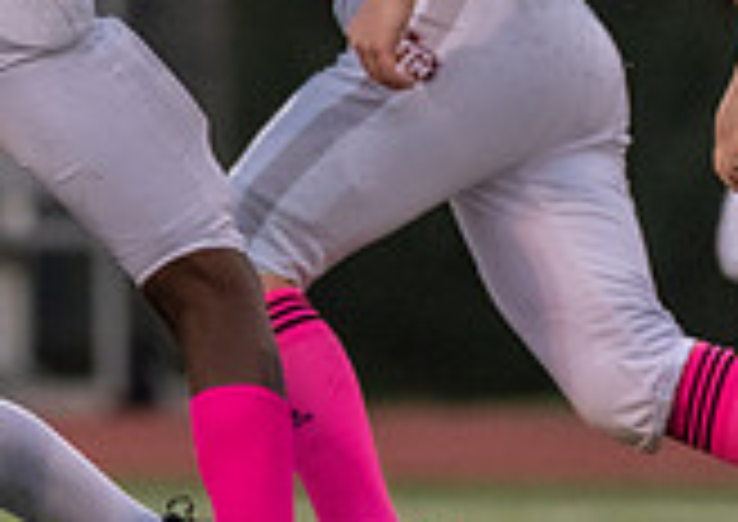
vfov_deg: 1.2
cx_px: 296
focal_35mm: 1182
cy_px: 14
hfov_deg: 1.7
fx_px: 24693
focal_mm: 200
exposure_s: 1/1250
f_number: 2.8
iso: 2500
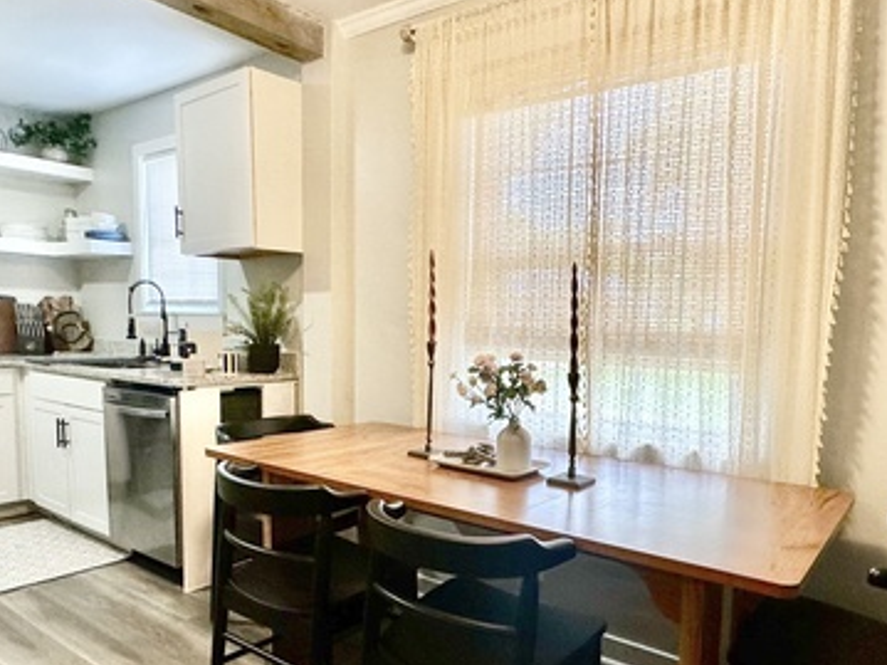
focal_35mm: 26
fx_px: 666
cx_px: 478
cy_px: 388
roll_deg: -0.5
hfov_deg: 67.2
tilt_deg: -5.7
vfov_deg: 52.8
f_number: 2.2
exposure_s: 1/120
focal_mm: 2.22
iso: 160
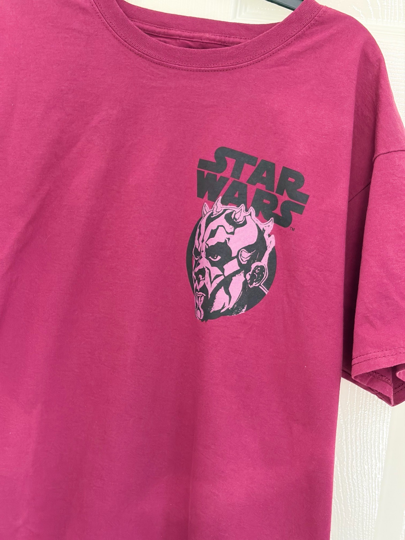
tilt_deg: -4.1
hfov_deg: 28.0
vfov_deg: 36.8
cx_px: 202
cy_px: 270
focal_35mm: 52
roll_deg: -7.7
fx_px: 811
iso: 200
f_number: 1.6
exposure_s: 1/40
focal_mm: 5.96
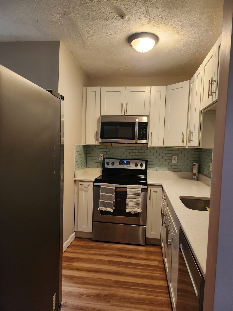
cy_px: 156
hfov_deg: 56.8
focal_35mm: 24
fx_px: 215
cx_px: 116
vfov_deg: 71.6
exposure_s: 1/120
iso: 640
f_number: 1.8
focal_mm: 5
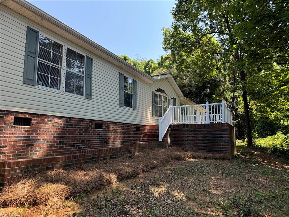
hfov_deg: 71.6
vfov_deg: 56.8
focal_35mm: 24
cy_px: 108
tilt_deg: +2.9
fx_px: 200
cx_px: 144
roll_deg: +0.3
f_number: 1.78
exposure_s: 1/627
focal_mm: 6.76
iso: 80
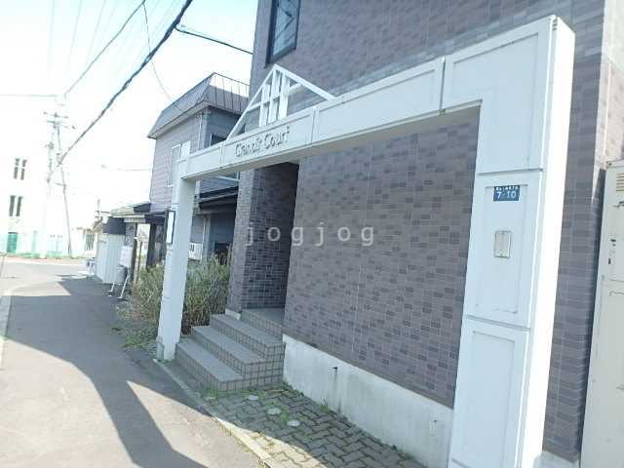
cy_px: 234
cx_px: 312
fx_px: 379
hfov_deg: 79.0
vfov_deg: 63.4
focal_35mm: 21
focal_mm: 3.7
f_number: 3.5
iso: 125
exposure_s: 1/320
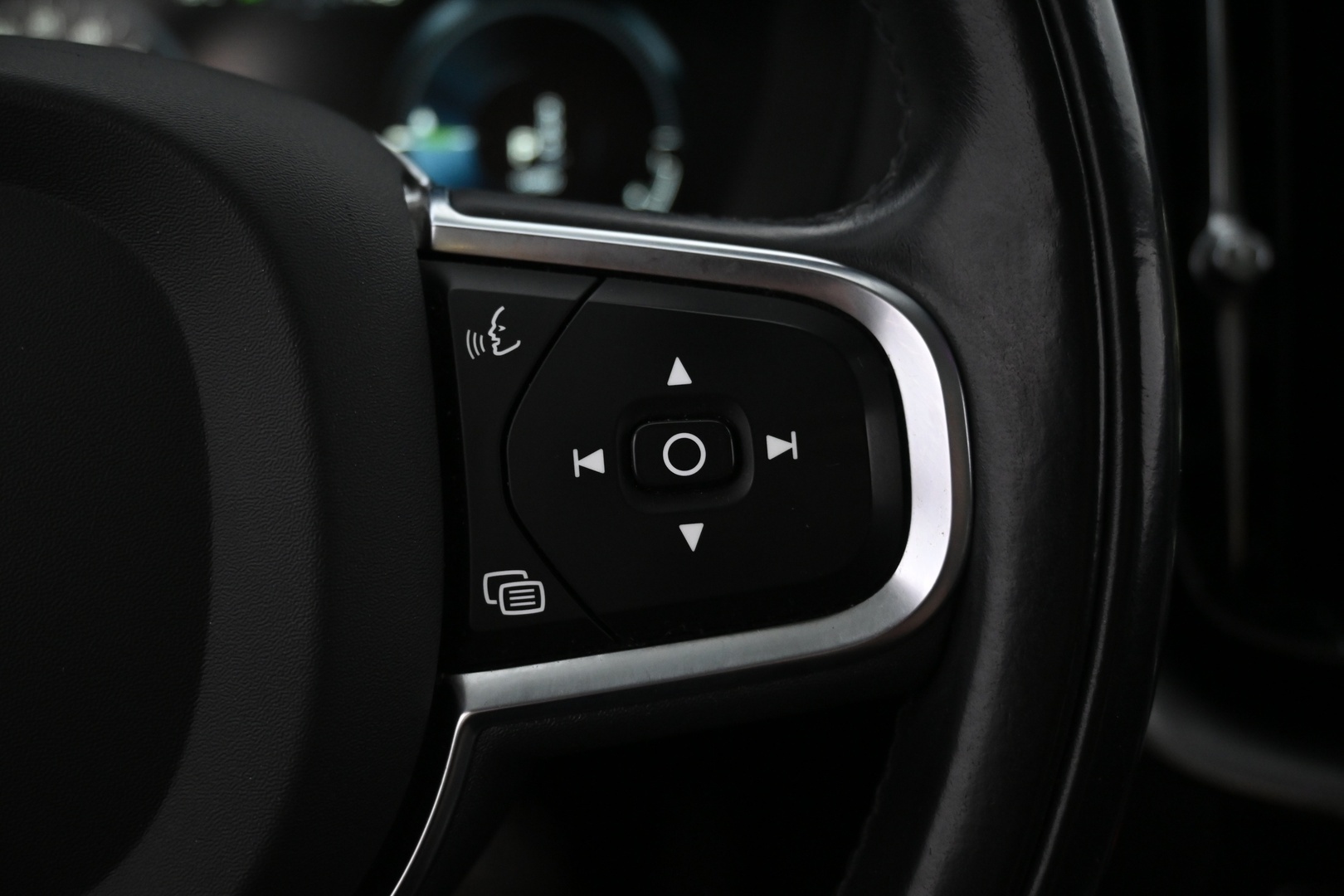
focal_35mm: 34
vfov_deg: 39.1
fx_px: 1260
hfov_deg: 56.1
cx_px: 672
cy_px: 448
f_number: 4
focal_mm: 22.5
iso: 1800
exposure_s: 1/40
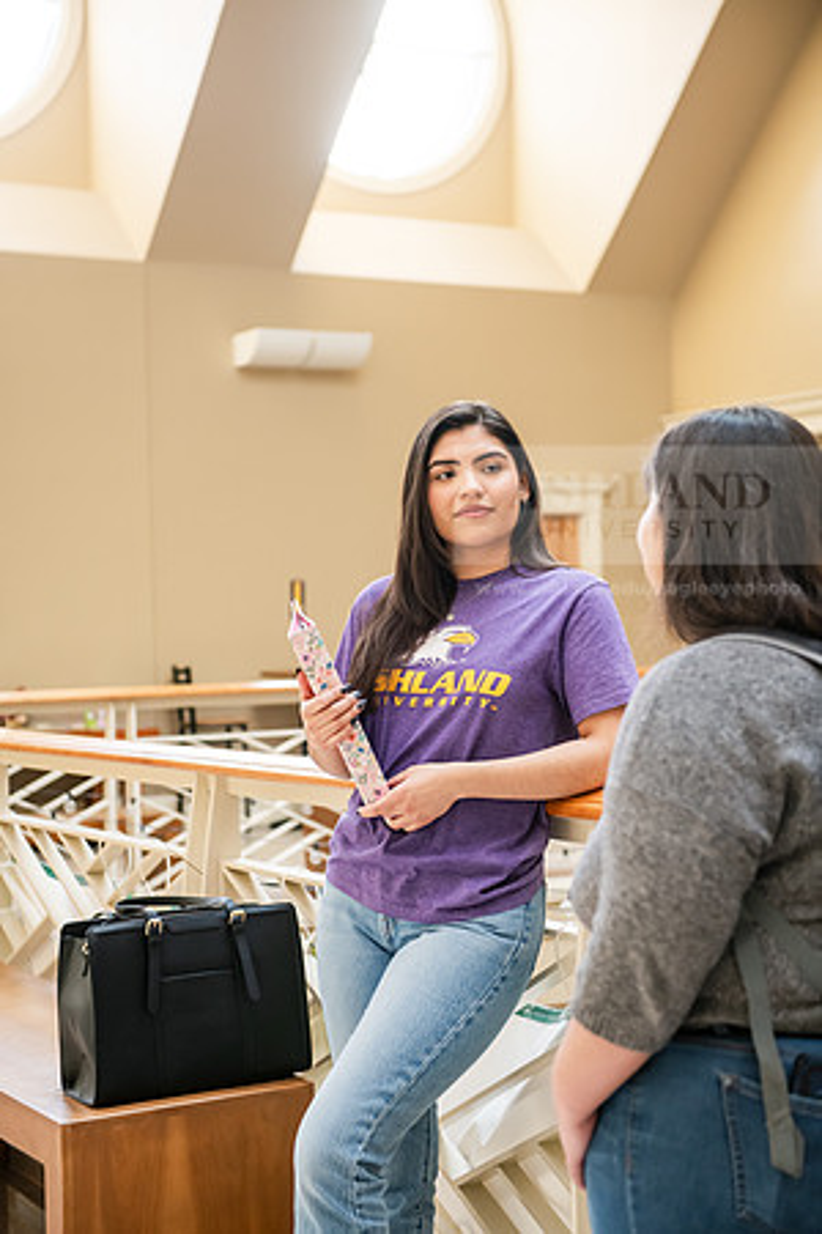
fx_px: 2123
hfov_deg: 21.9
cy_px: 617
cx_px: 411
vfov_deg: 32.4
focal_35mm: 62
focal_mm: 62
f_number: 3.5
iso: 1250
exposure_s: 1/200
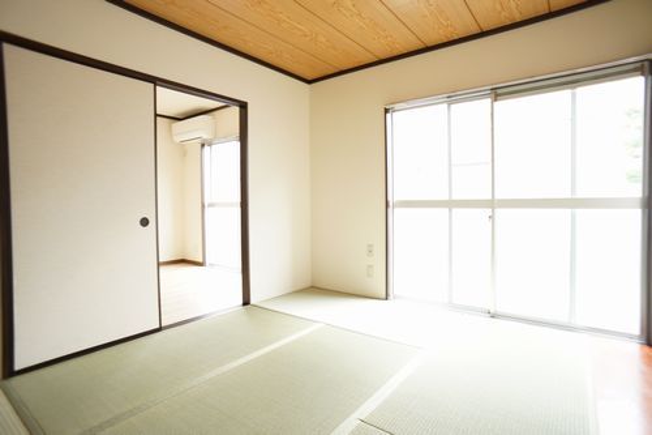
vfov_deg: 53.1
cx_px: 326
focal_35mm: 24
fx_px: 434
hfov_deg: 73.8
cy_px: 218
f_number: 2.8
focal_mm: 16
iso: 125
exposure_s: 1/13
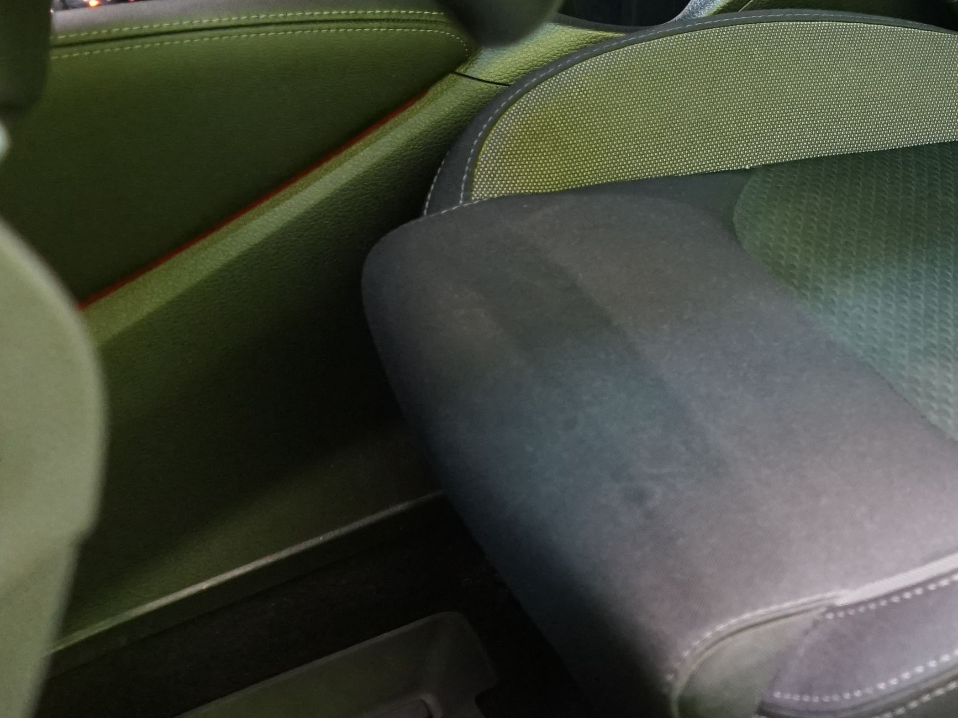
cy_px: -133
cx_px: 1281
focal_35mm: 77
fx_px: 2131
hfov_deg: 22.4
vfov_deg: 18.2
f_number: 3.5
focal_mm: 28
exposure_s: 1/30
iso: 2000
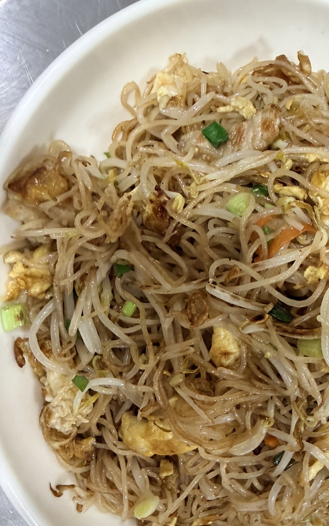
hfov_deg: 36.1
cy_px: 322
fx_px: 488
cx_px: 260
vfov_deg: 56.2
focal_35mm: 34
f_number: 2.2
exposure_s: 1/60
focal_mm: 2.22
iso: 500
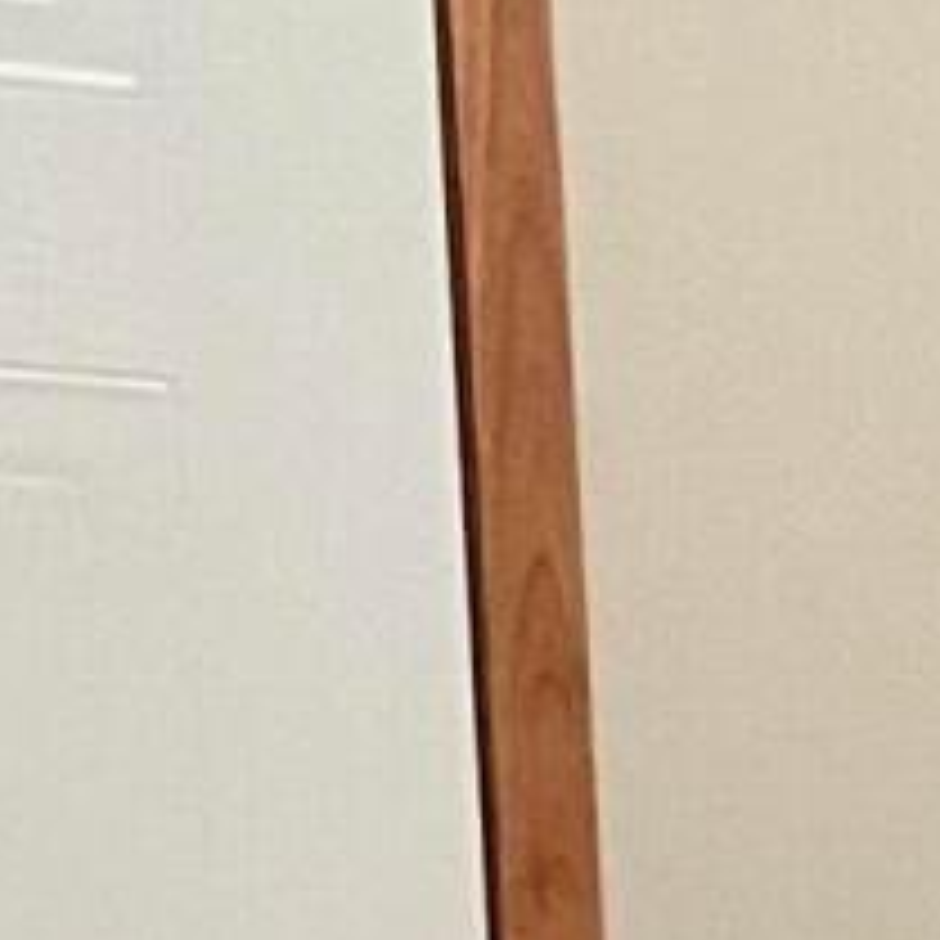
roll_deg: -1.4
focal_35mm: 220
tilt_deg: -12.0
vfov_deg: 7.2
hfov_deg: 7.1
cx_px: 2784
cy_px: 2618
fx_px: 6759
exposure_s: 1/40
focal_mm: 4.2
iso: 500
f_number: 1.6
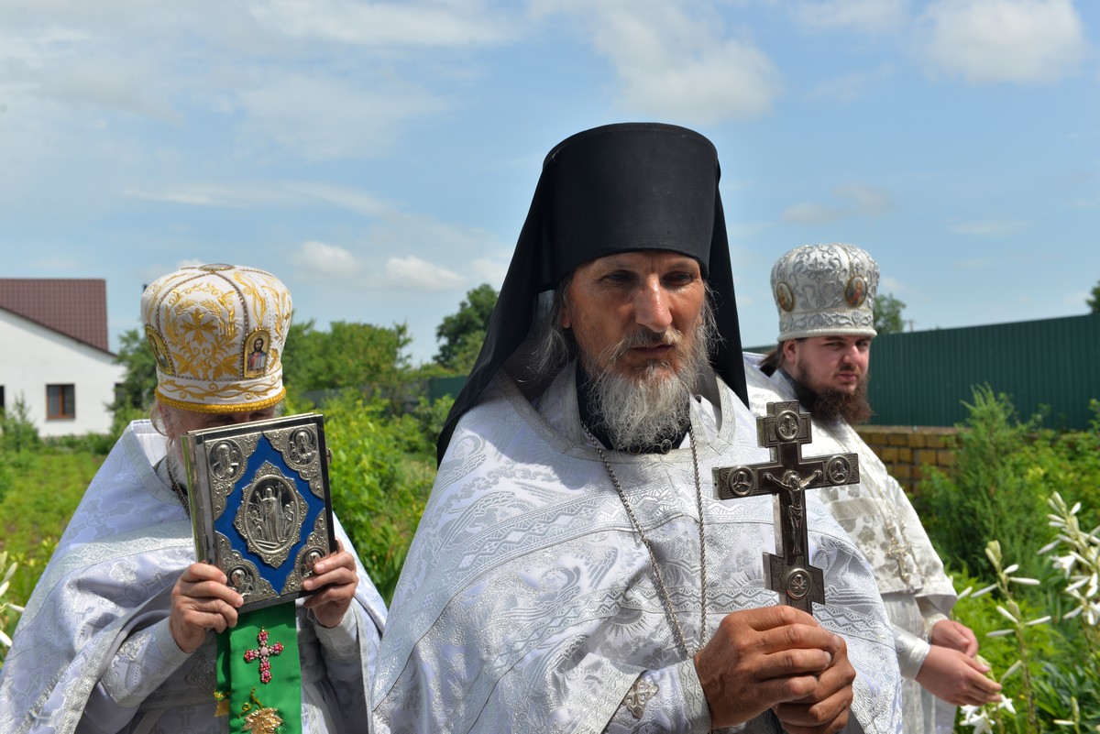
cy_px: 367
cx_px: 550
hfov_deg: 44.5
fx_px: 1345
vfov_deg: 30.5
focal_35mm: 44
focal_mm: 44
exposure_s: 1/320
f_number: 9
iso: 100
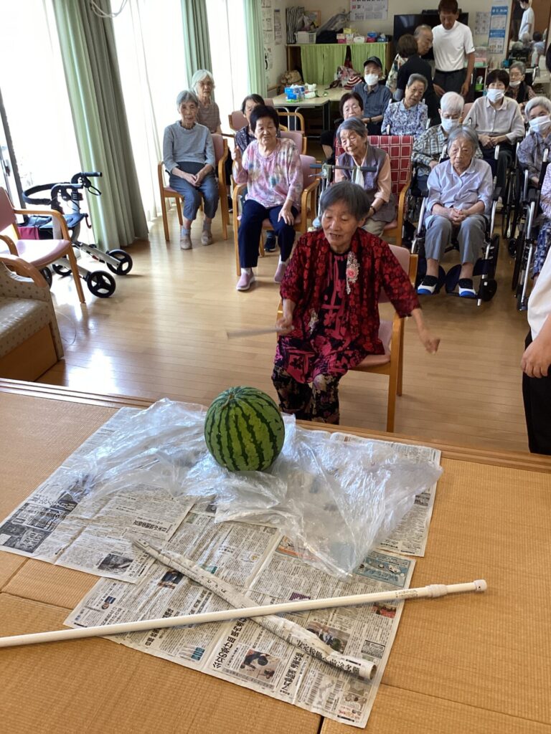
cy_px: 367
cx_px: 276
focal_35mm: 31
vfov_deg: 58.4
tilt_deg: -30.3
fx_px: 658
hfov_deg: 45.4
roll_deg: +2.6
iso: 80
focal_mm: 3.3
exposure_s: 1/50
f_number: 2.4
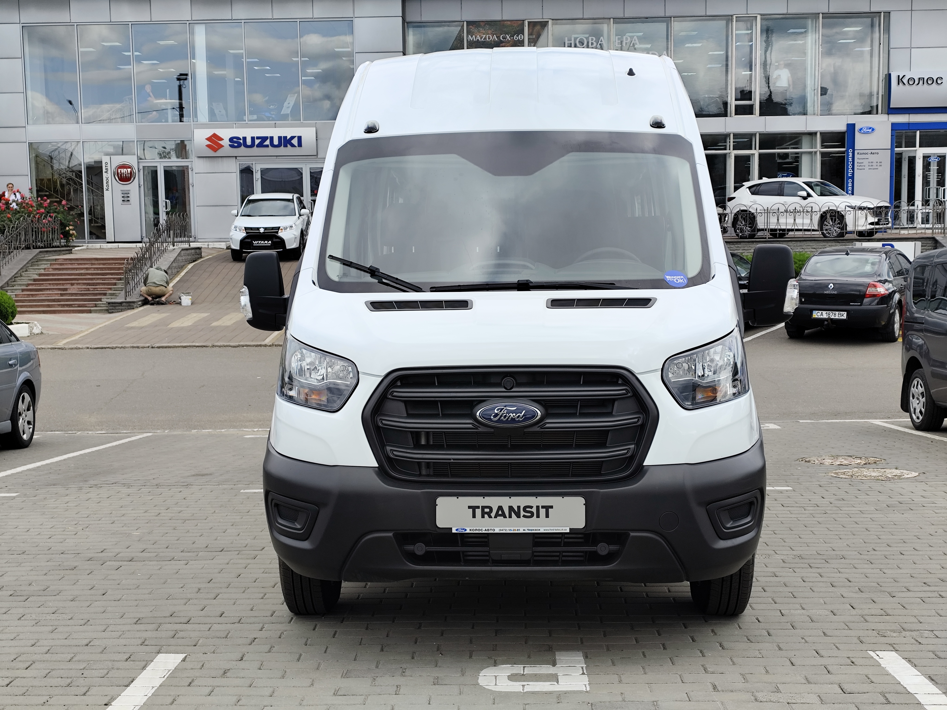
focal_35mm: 46
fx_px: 1258
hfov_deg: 41.2
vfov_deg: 31.5
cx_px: 474
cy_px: 355
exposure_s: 1/689
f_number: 1.65
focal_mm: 6.19
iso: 50
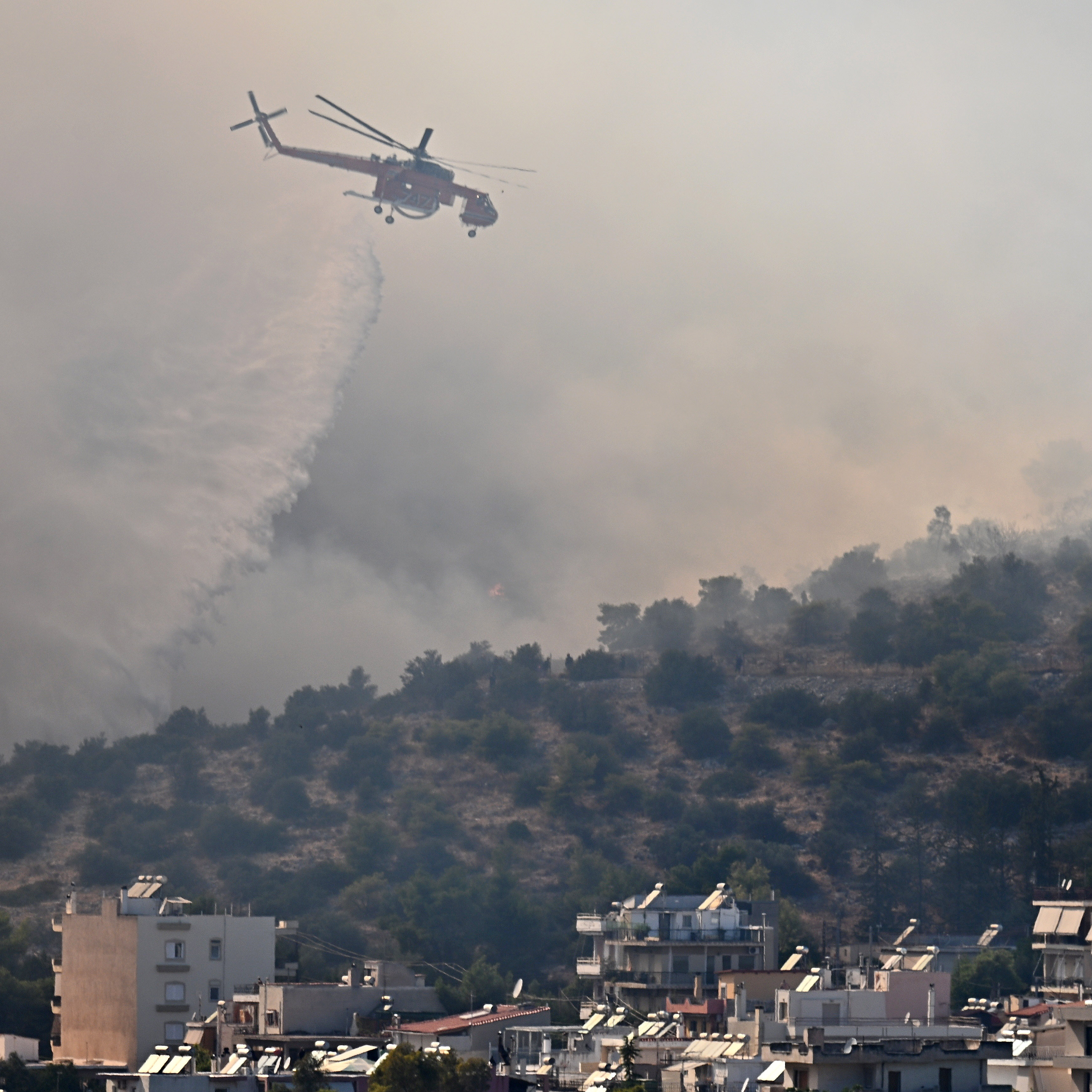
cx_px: 565
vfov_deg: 2.3
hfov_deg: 2.3
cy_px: 592
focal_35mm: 774
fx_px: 27624
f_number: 7.1
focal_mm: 520
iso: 110
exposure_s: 1/800
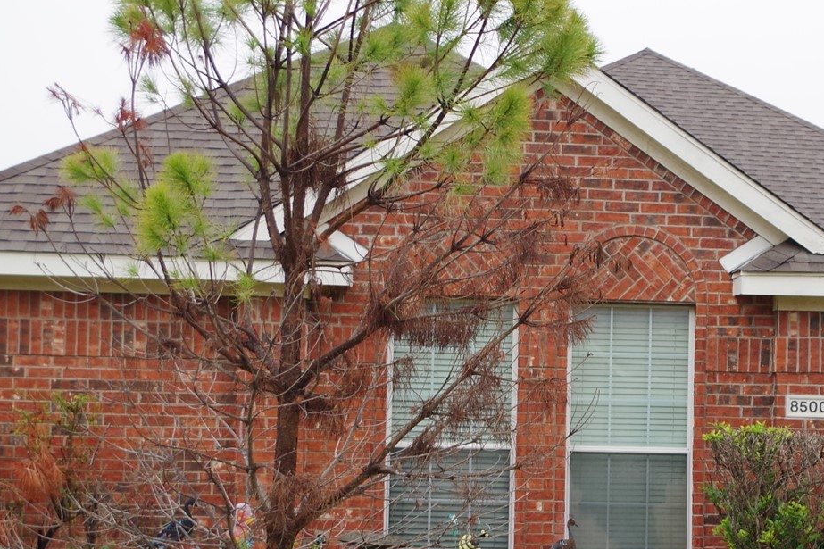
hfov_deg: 24.3
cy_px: 403
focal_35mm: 81
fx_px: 1858
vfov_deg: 16.7
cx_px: 739
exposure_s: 1/60
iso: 200
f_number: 4
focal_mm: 23
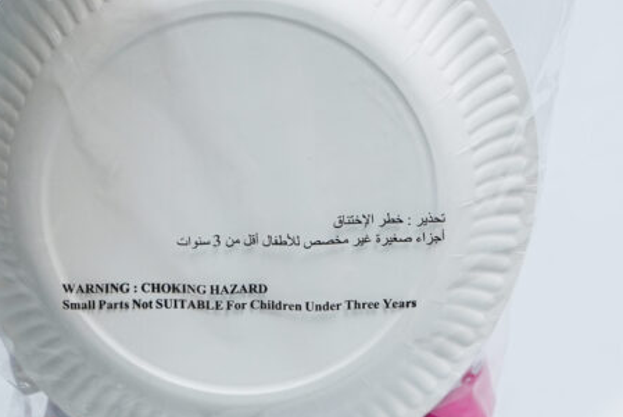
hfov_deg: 25.0
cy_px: 179
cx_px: 234
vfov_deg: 16.9
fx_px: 1403
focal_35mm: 81
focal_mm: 35
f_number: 5
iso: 800
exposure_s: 1/160
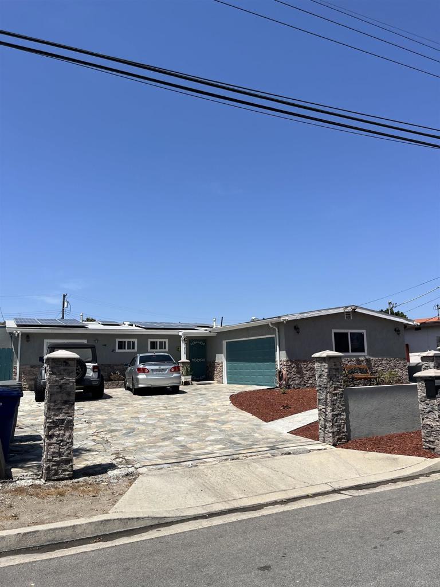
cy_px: 294
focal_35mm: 26
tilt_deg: +8.2
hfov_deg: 53.1
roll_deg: +3.0
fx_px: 441
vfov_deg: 67.3
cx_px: 220
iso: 50
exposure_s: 1/5319
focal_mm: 5.1
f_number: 1.6
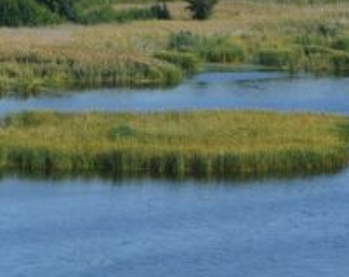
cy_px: -61
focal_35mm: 337
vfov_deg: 4.6
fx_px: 3474
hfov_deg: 5.7
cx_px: -118
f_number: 11
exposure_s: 1/125
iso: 125
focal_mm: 80
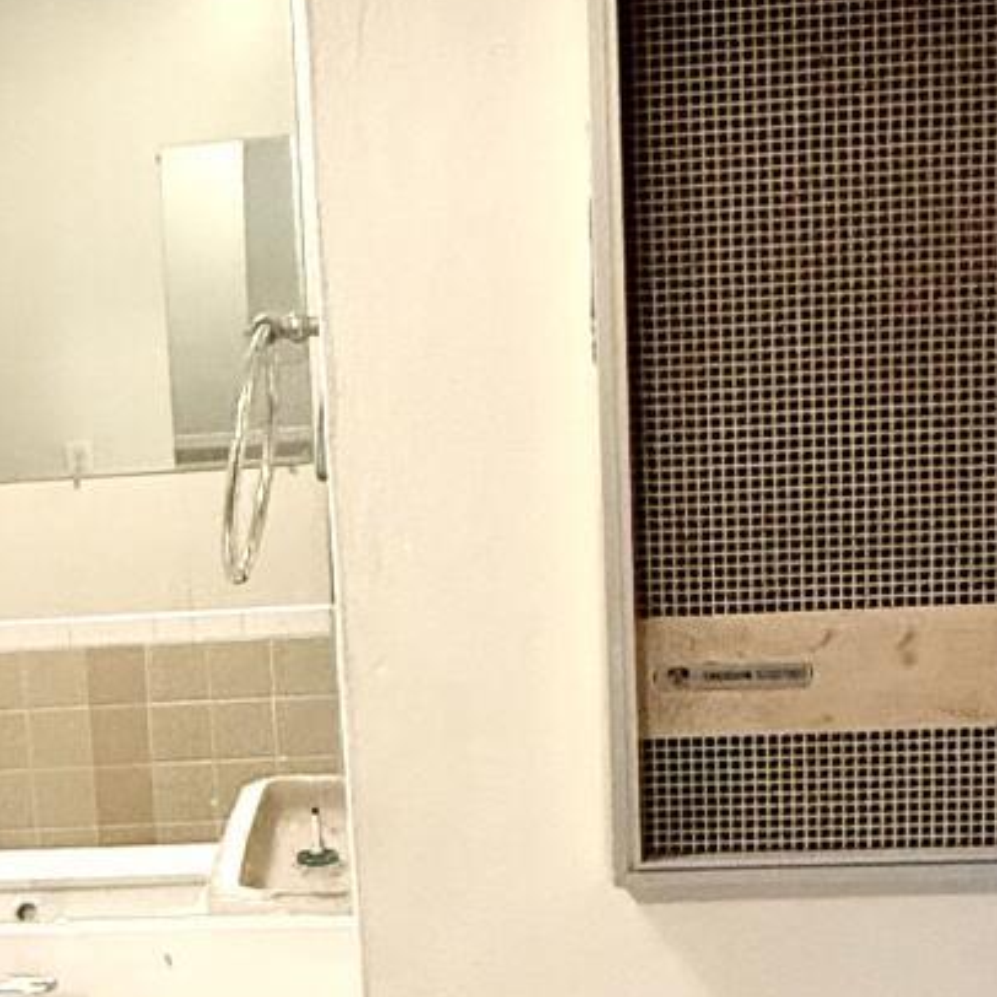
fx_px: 1988
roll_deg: +3.1
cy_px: 611
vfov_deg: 28.1
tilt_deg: -8.5
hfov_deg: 27.8
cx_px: 246
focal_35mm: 61
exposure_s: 1/60
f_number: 2.2
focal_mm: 2.22
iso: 1000
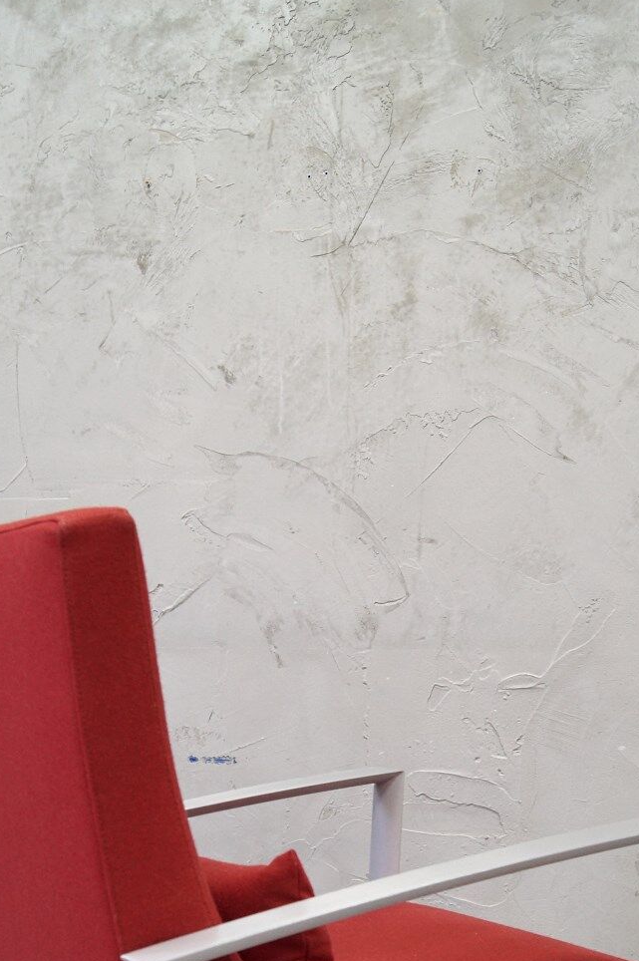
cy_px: 793
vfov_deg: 37.9
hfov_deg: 26.9
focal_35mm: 50
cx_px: 298
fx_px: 1334
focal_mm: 20
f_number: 6.3
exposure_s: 1/8
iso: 400
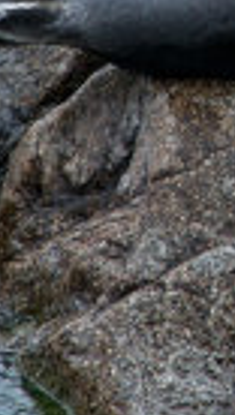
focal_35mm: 2780
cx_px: 286
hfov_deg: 0.4
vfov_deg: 0.8
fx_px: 30684
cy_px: -186
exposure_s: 1/400
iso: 400
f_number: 6.3
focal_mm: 400
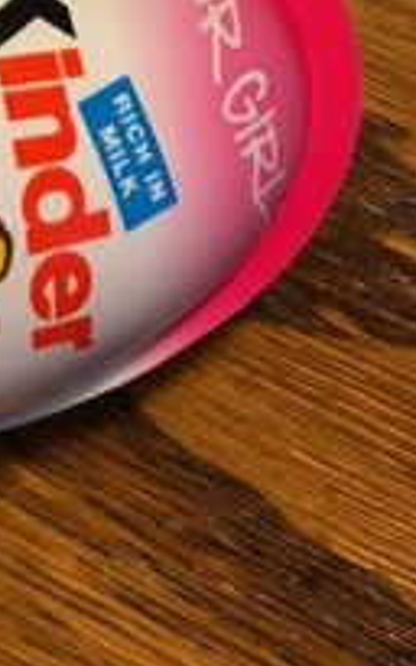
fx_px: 1634
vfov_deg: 20.6
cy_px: -250
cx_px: -205
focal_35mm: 90
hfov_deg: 13.7
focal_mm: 4.15
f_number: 2.2
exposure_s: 1/30
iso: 50
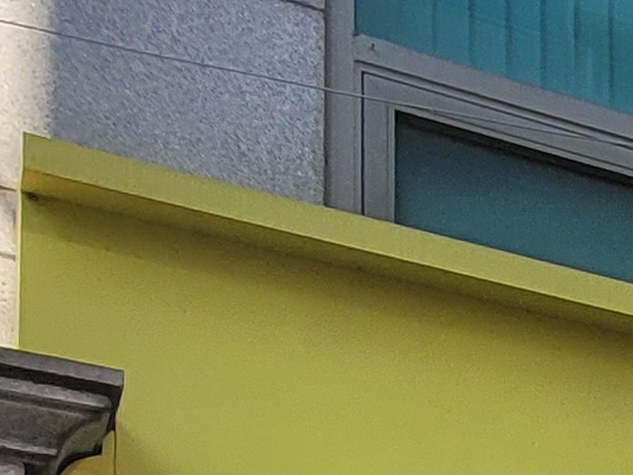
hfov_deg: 16.5
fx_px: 1774
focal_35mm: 97
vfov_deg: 12.4
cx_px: 1182
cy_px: 1097
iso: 64
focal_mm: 2.2
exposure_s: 1/708
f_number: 2.2
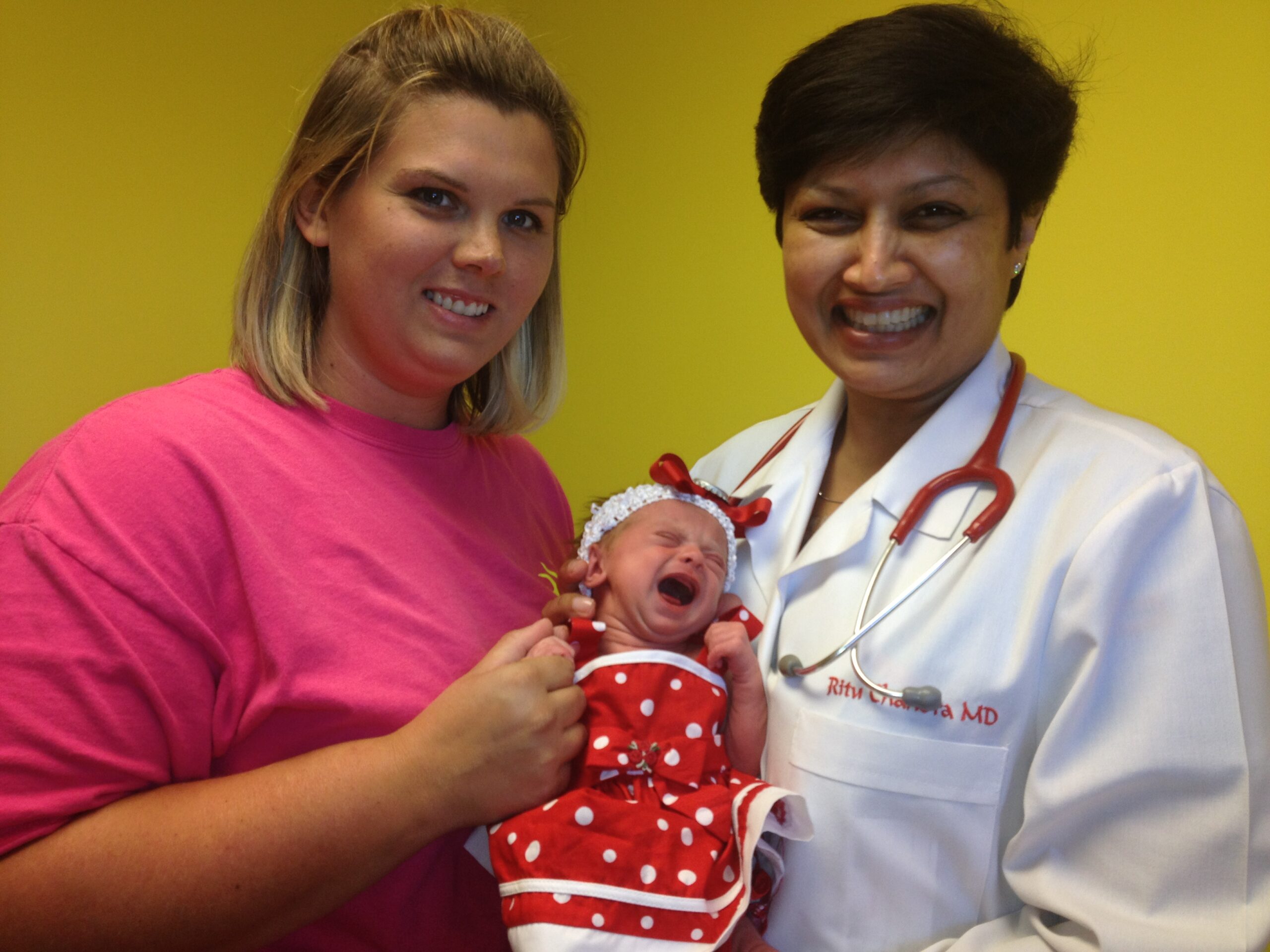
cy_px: 476
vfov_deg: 40.7
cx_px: 635
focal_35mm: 35
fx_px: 1284
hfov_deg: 52.6
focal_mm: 4.28
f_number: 2.4
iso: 64
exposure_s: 1/60
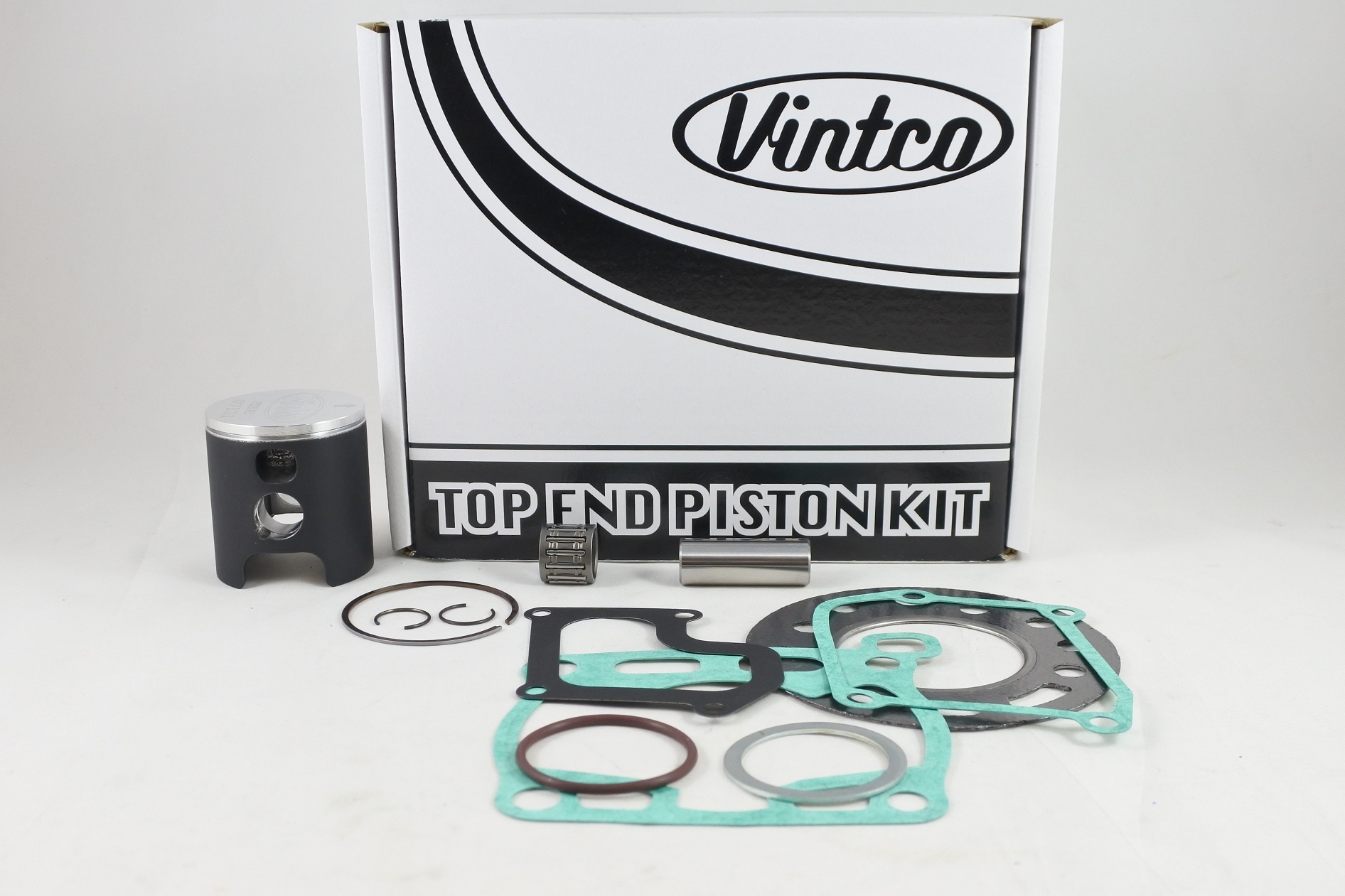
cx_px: 672
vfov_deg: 40.0
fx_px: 1233
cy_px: 448
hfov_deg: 57.2
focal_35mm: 33
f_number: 3.8
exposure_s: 1/125
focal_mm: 12.3
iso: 450
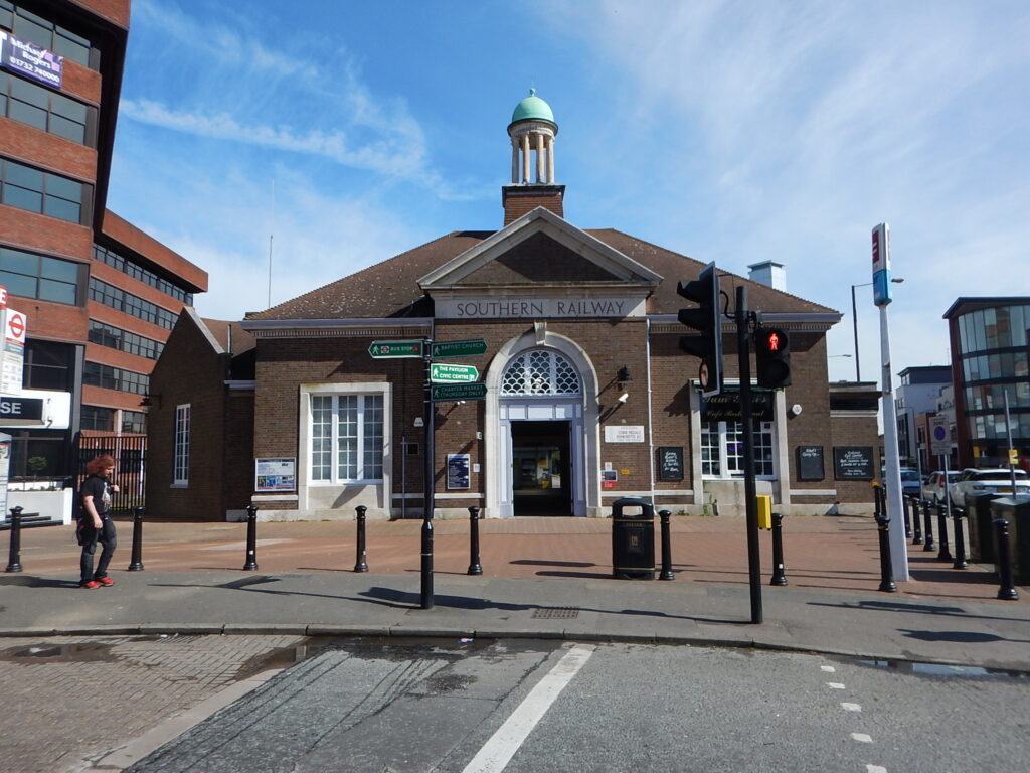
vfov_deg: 56.8
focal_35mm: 24
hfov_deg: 71.6
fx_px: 714
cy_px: 386
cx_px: 515
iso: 125
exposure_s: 1/1000
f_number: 4.1
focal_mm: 4.3
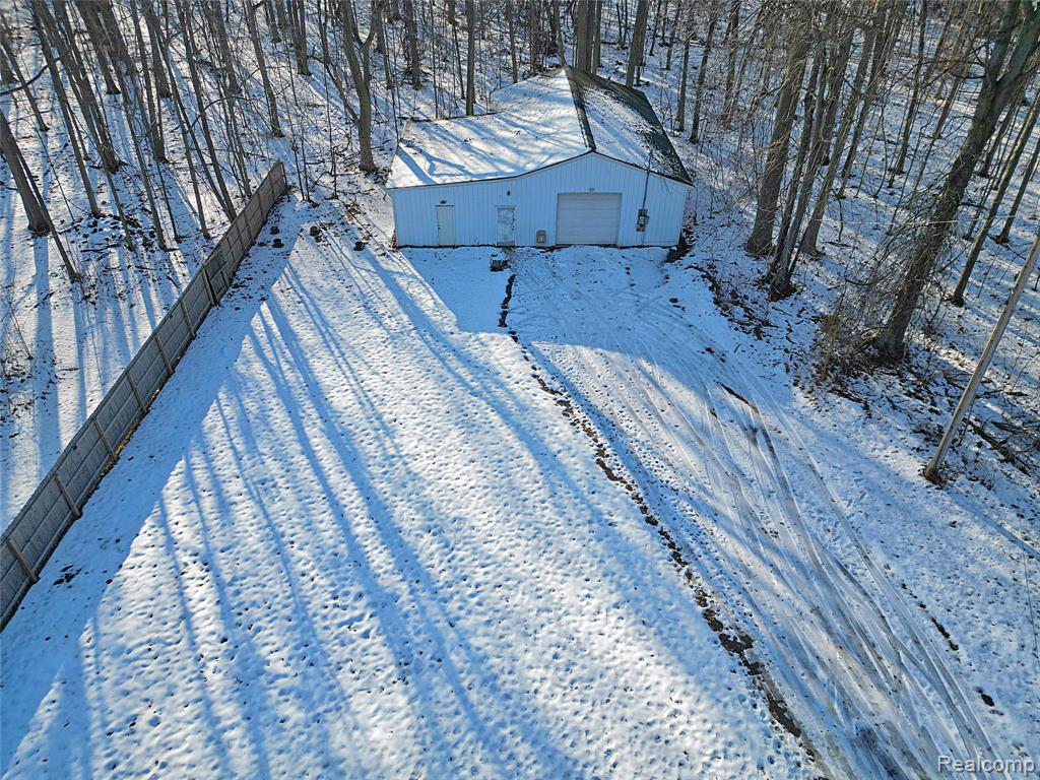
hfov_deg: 71.6
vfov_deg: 56.8
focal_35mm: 24
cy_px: 390
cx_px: 520
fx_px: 721
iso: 130
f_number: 1.7
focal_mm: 6.7
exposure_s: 1/1600
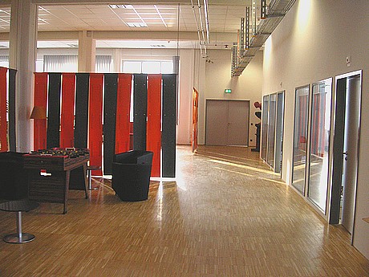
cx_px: 184
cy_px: 138
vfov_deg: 38.7
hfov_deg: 50.1
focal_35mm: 37
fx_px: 394
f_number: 2.8
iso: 125
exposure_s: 1/45
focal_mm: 6.1
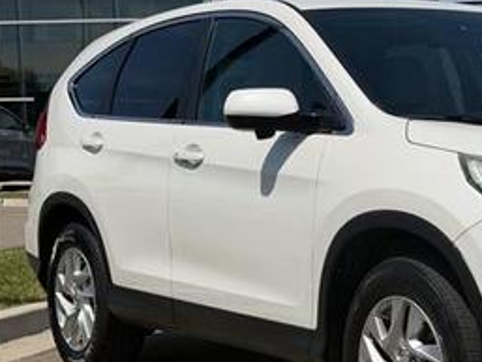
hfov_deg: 20.3
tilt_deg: -7.0
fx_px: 1309
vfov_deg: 15.6
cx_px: 465
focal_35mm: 94
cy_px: 302
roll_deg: -0.5
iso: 64
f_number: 1.78
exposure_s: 1/9901
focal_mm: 6.76
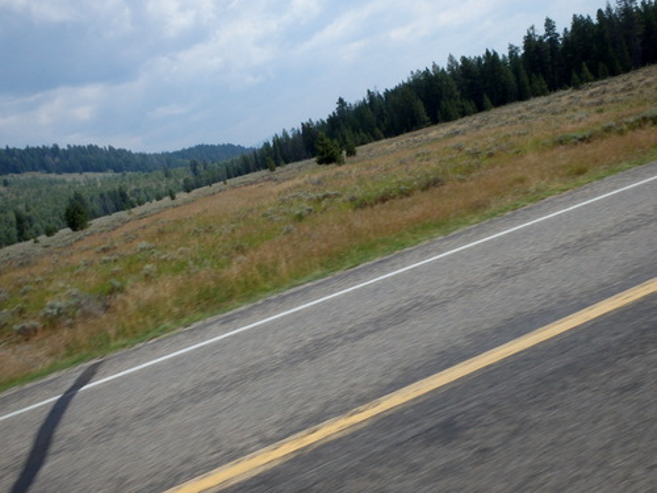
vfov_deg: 49.7
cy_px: 246
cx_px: 328
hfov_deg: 63.4
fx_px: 531
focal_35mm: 28
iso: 160
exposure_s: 1/160
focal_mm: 5
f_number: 11
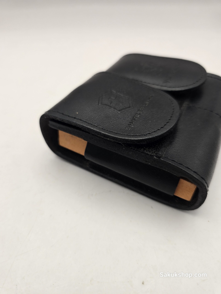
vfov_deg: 73.9
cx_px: 110
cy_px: 147
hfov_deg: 58.9
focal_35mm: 23
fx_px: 196
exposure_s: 1/100
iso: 25
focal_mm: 6.3
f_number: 1.7
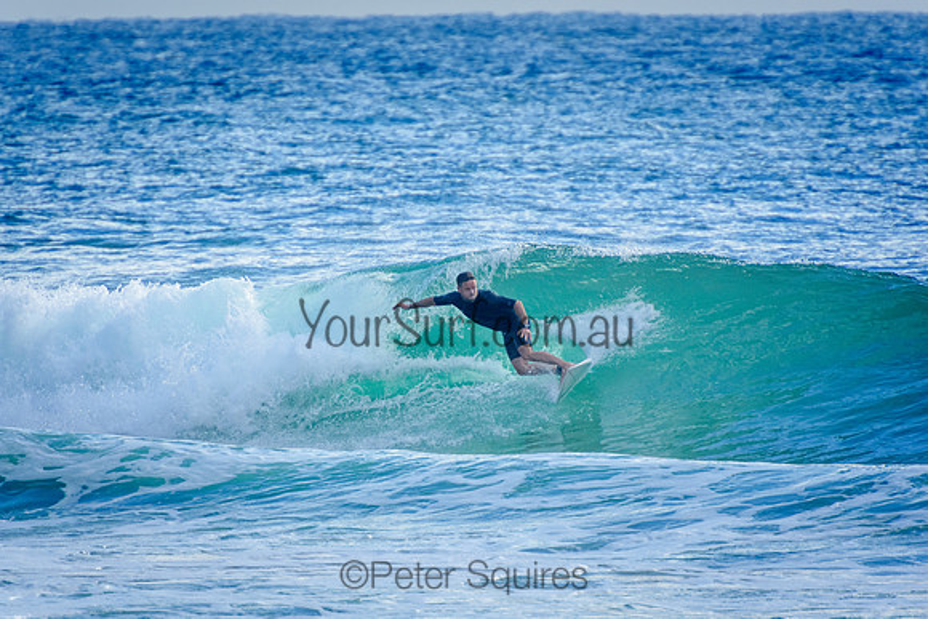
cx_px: 464
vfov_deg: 2.3
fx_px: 15470
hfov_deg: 3.4
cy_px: 310
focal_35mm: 600
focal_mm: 400
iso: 360
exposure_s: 1/2000
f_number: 5.6
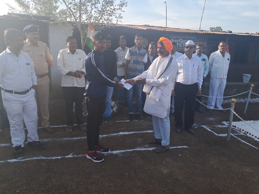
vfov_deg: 51.4
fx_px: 202
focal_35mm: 27
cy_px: 97
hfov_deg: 65.3
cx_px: 130
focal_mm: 4
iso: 50
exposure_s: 1/381
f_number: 1.8
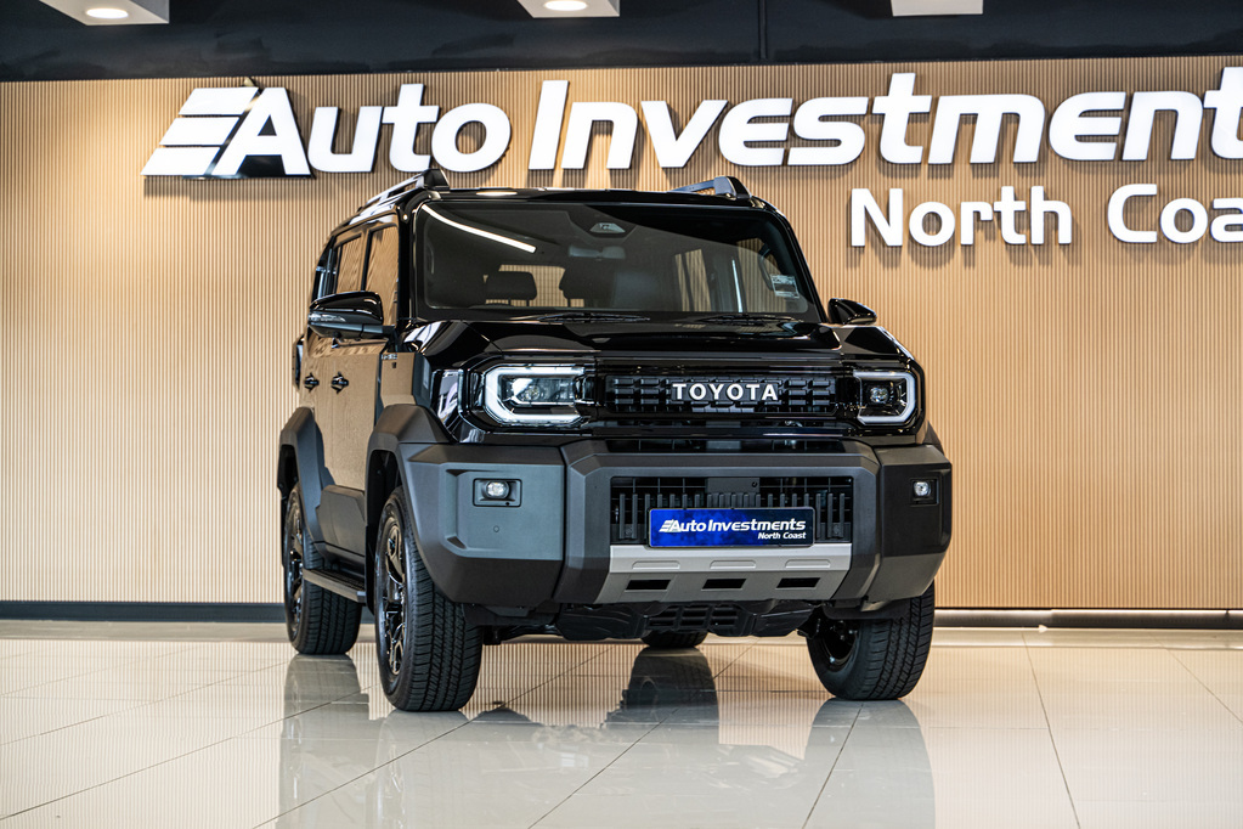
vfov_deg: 18.2
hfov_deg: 27.0
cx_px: 622
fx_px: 2589
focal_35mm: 75
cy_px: 414
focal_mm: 75
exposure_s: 1/125
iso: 800
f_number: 4.5
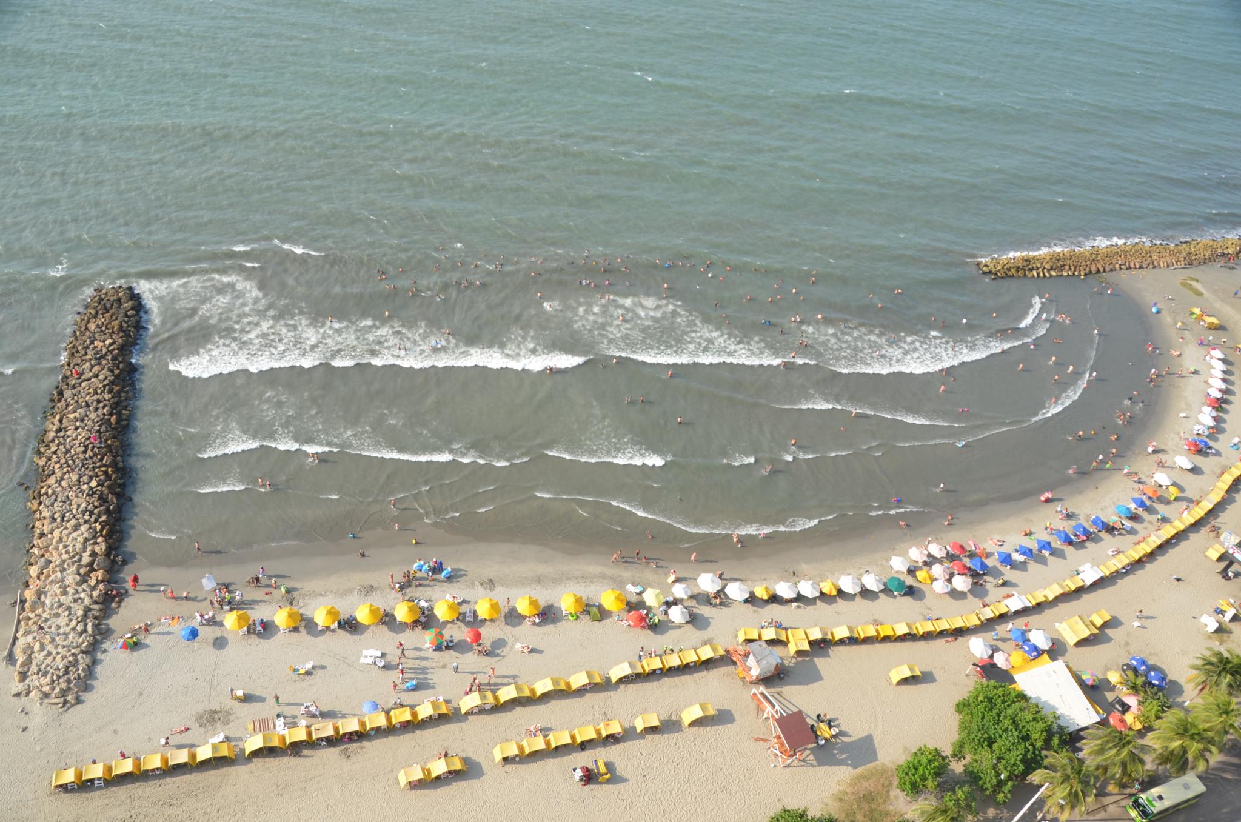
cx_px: 620
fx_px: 929
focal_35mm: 27
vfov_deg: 47.7
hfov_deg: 67.5
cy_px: 411
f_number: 8
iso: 160
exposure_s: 1/250
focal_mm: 18
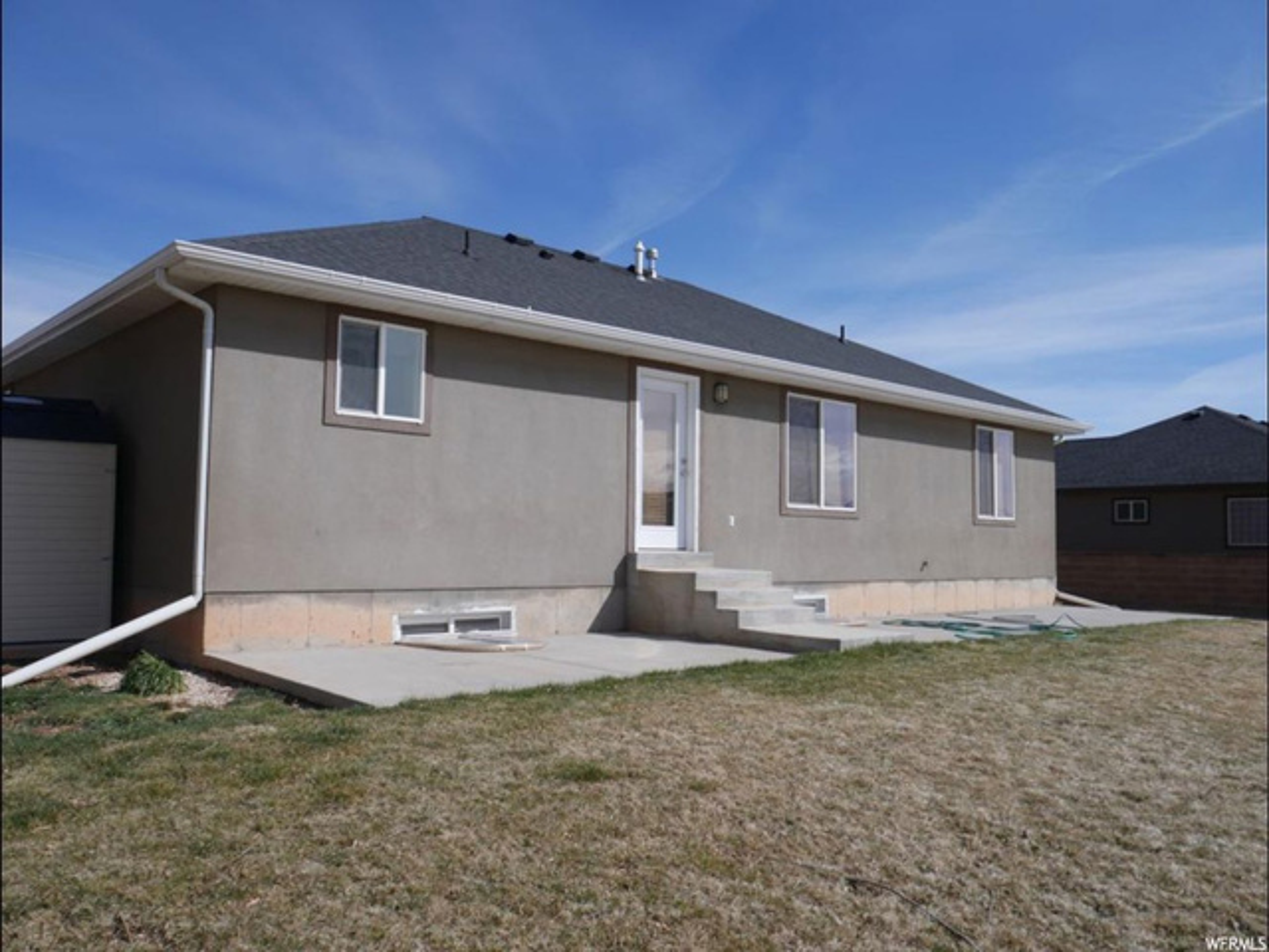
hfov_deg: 63.4
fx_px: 1026
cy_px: 476
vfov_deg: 49.7
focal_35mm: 28
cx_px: 634
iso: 200
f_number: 9
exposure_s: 1/640
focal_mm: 14
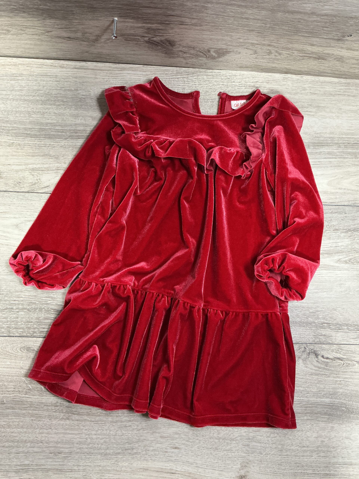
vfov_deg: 61.7
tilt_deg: -83.5
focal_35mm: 29
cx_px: 180
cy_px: 240
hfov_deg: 48.2
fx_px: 401
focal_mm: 3
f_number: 1.8
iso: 160
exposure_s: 1/60
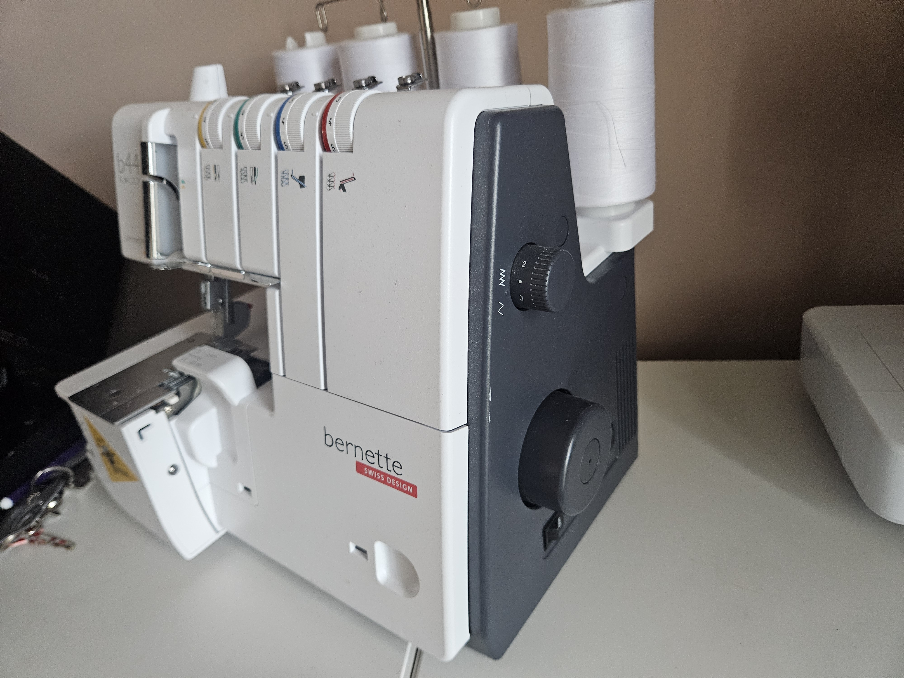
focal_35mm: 23
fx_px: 601
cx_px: 452
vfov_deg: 58.9
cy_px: 339
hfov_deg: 73.9
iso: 800
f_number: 1.8
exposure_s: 1/200
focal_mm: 5.4
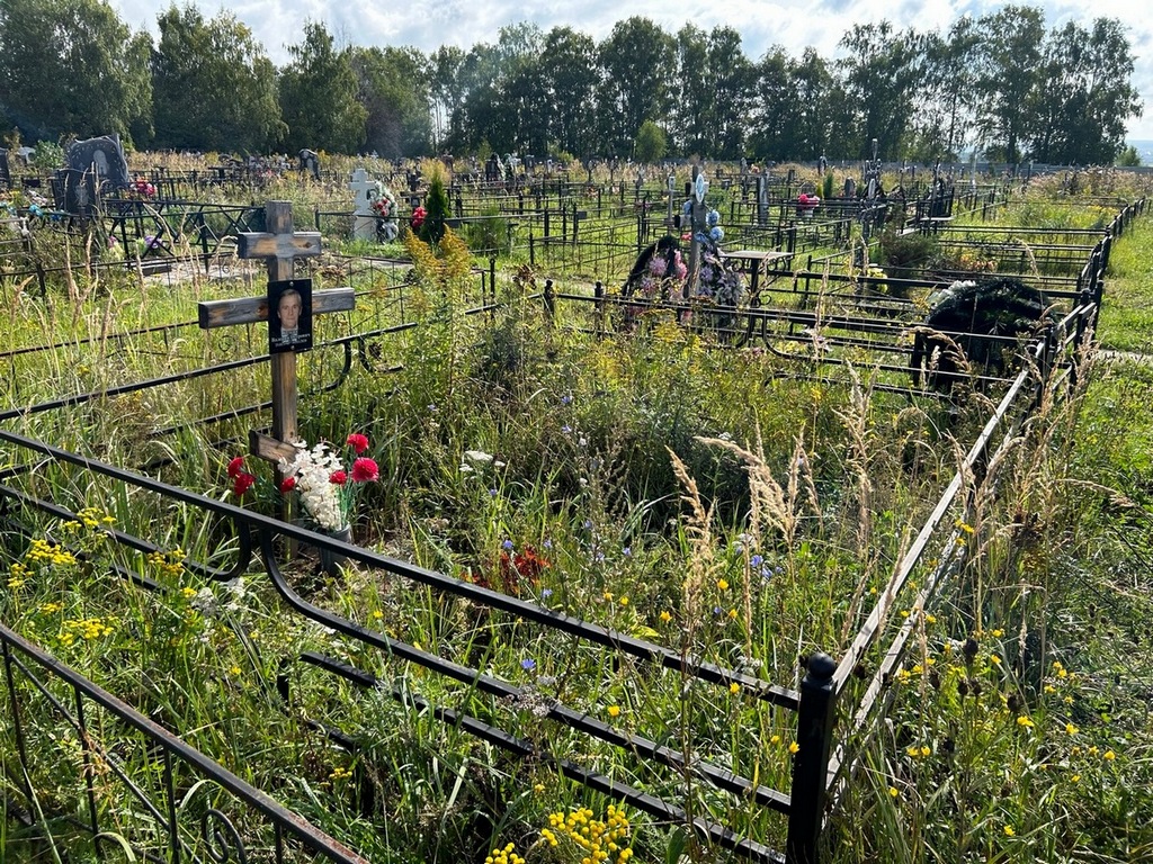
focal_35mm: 26
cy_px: 432
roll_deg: +1.2
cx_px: 576
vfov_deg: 53.1
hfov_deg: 67.3
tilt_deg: -17.5
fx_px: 866
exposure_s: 1/1698
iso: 50
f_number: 1.5
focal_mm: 5.7
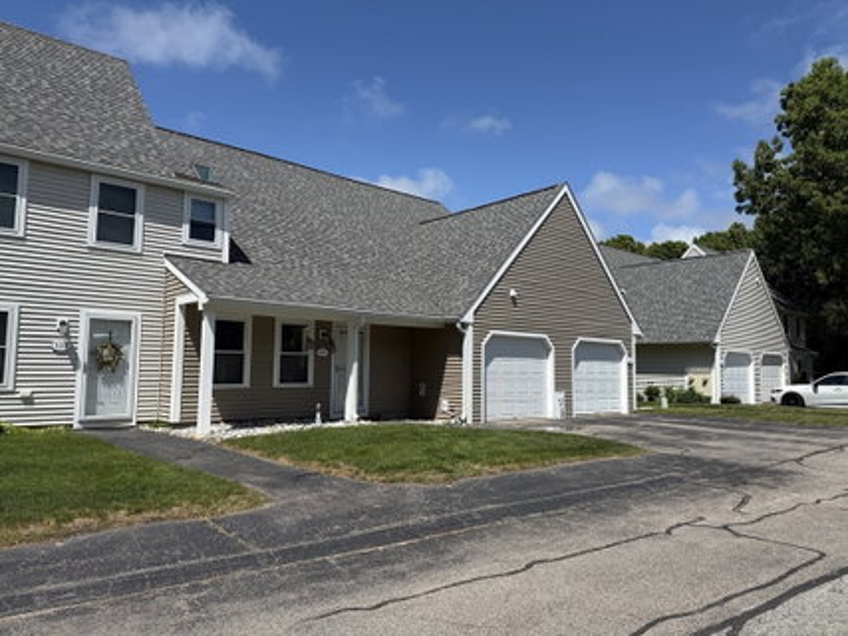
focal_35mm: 24
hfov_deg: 71.6
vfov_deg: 56.8
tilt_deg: +6.1
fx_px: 588
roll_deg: +0.0
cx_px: 424
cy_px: 318
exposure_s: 1/6173
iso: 80
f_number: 1.78
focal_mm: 6.76
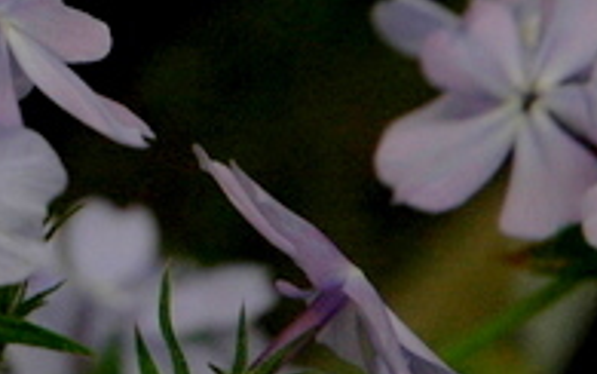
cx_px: -496
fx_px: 6315
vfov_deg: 3.4
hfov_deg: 5.3
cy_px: -193
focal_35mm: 388
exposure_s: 1/250
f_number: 8
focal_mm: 62
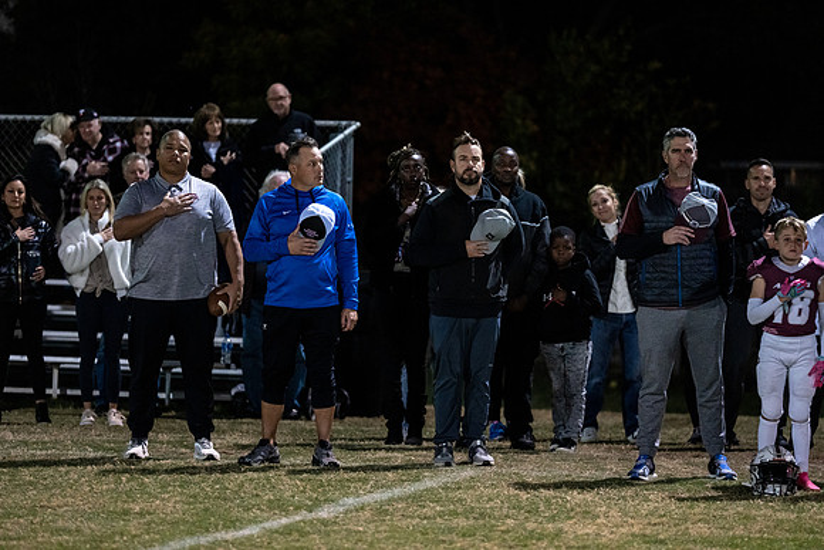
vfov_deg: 8.6
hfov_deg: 12.9
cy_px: 275
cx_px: 412
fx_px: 3640
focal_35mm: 159
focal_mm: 159
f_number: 2.8
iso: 5000
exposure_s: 1/320
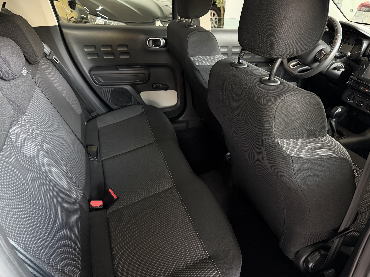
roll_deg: -1.8
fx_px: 257
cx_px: 185
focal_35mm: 24
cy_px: 138
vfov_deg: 56.8
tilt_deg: -32.1
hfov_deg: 71.6
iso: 800
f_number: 1.78
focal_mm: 6.76
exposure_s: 1/60
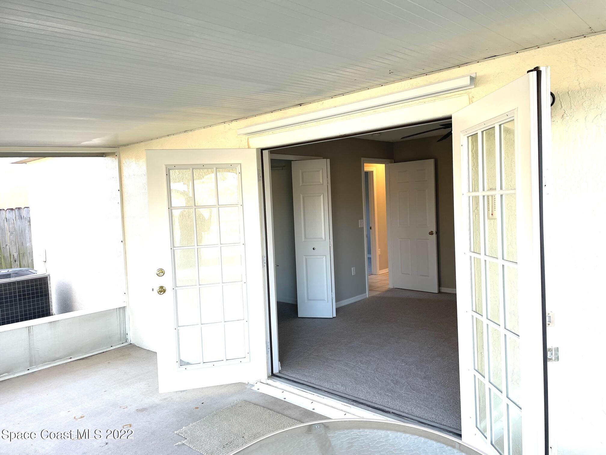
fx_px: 455
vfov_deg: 53.1
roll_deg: +2.8
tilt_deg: -2.8
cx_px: 303
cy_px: 228
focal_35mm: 26
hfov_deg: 67.3
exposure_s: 1/121
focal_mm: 4.2
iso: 40
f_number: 1.6
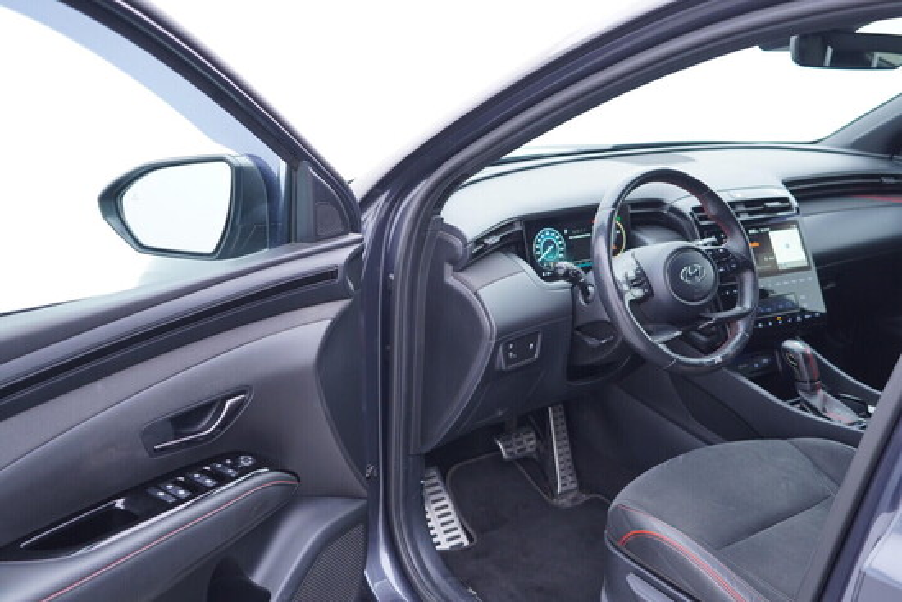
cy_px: 301
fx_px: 902
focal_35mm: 36
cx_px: 451
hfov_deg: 53.1
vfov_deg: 36.9
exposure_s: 1/40
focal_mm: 24
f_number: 2.8
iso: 250
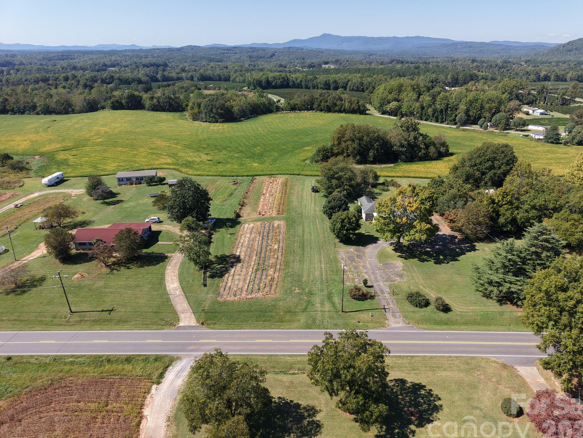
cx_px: 302
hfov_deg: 69.4
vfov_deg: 54.9
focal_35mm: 25
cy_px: 224
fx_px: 421
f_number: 1.8
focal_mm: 8.67
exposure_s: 1/3000
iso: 170
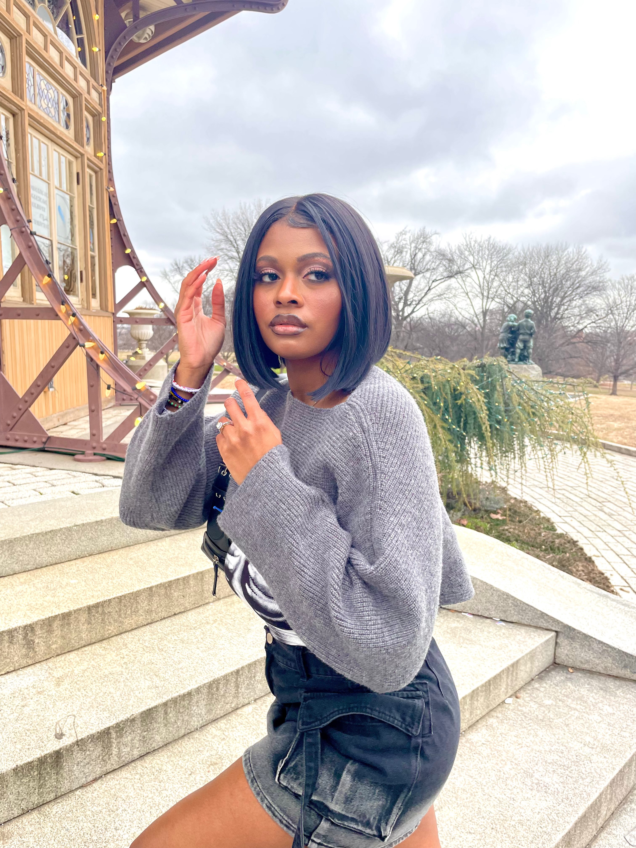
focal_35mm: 26
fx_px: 637
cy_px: 424
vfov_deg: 67.3
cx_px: 318
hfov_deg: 53.1
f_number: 1.6
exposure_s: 1/447
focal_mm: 4.2
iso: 32
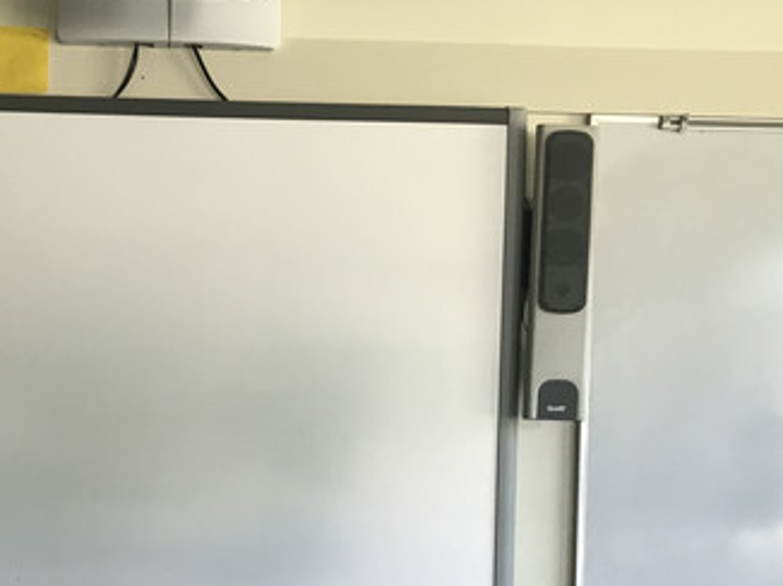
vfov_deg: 26.1
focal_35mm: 55
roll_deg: -1.3
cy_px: 466
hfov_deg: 34.2
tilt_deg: -0.8
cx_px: 197
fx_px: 1243
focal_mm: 3.99
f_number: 1.8
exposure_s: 1/24
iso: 40
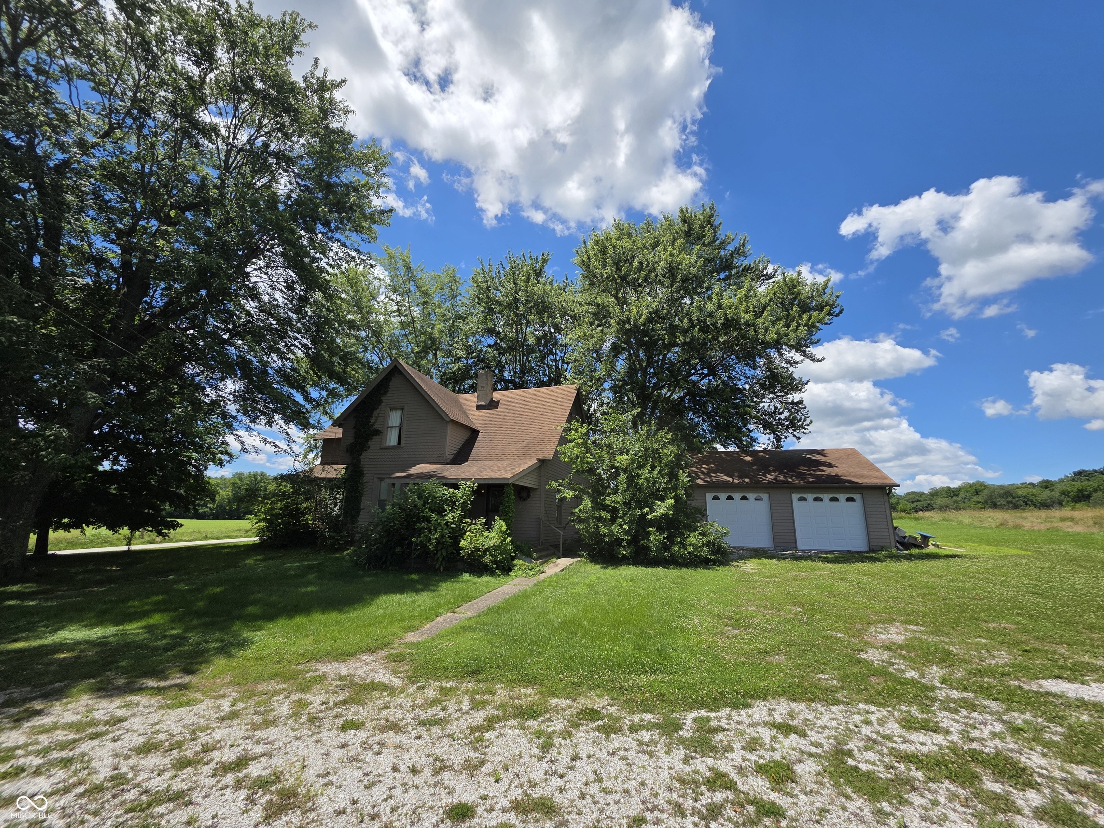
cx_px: 552
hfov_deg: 106.2
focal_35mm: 13
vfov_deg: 89.9
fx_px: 415
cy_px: 414
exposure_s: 1/2859
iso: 40
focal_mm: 2.2
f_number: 1.9
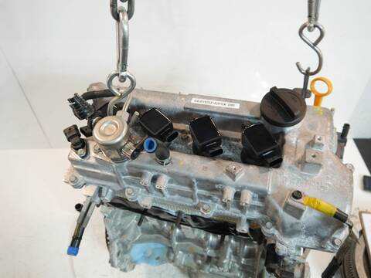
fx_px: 300
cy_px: 139
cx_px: 186
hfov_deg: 63.4
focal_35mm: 28
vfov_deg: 49.7
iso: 640
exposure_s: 1/125
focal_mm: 14
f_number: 3.5
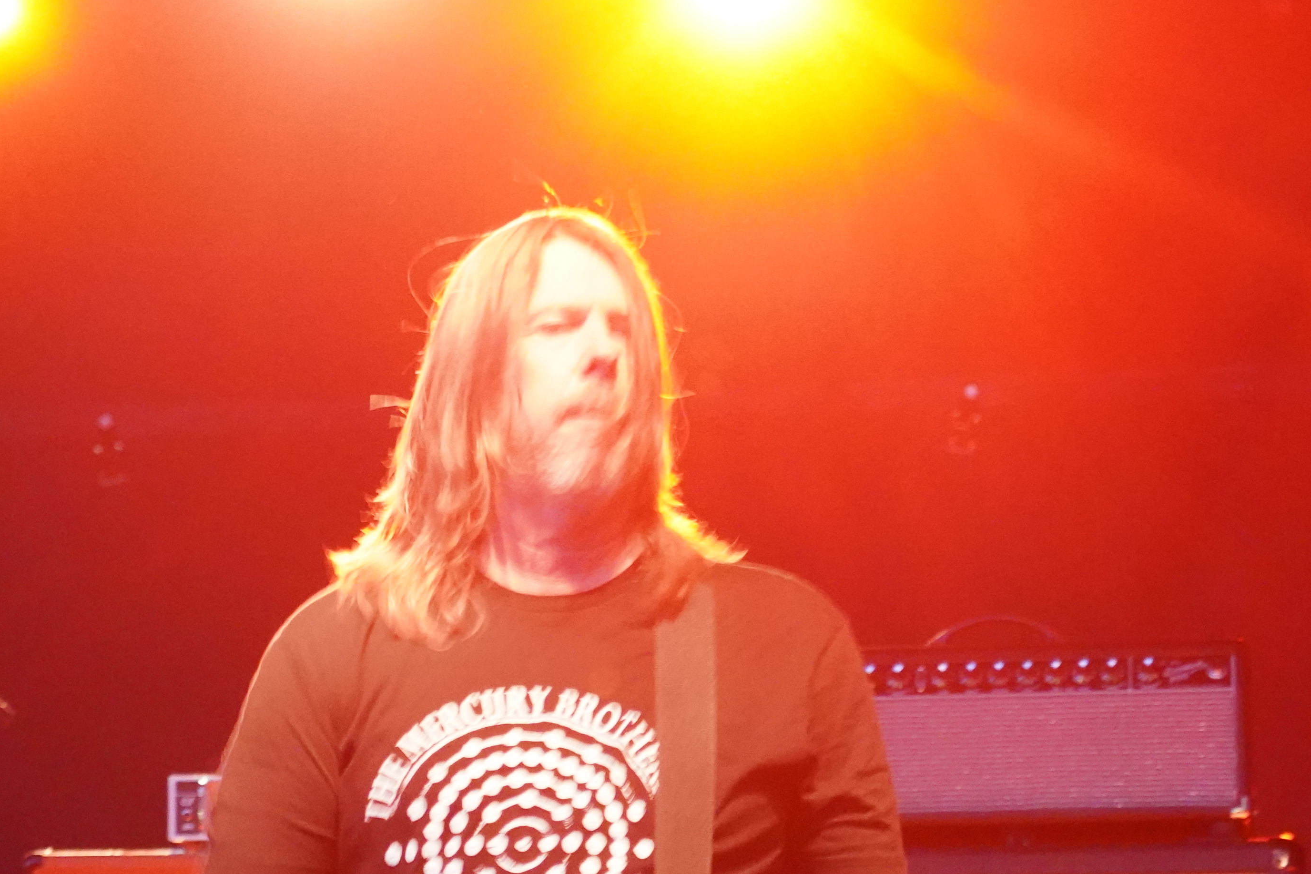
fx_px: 8339
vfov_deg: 6.0
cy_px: 606
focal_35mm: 229
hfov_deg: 9.0
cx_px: 543
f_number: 4
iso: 12800
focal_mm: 105
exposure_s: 1/30
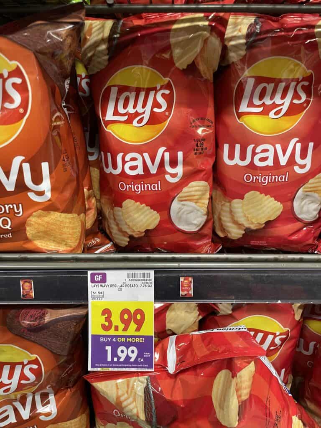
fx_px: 321
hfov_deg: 53.1
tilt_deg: -22.7
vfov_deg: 67.3
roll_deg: +0.6
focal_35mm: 26
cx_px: 160
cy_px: 214
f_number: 1.6
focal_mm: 4.2
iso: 200
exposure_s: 1/60
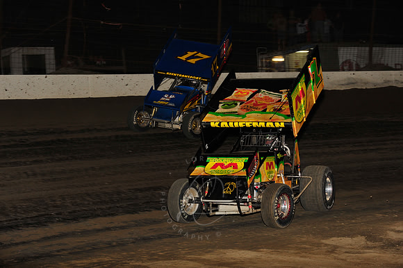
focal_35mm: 112
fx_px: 1253
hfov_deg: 18.3
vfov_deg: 12.2
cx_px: 202
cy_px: 134
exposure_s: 1/320
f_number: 7.1
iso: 1000
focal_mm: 112
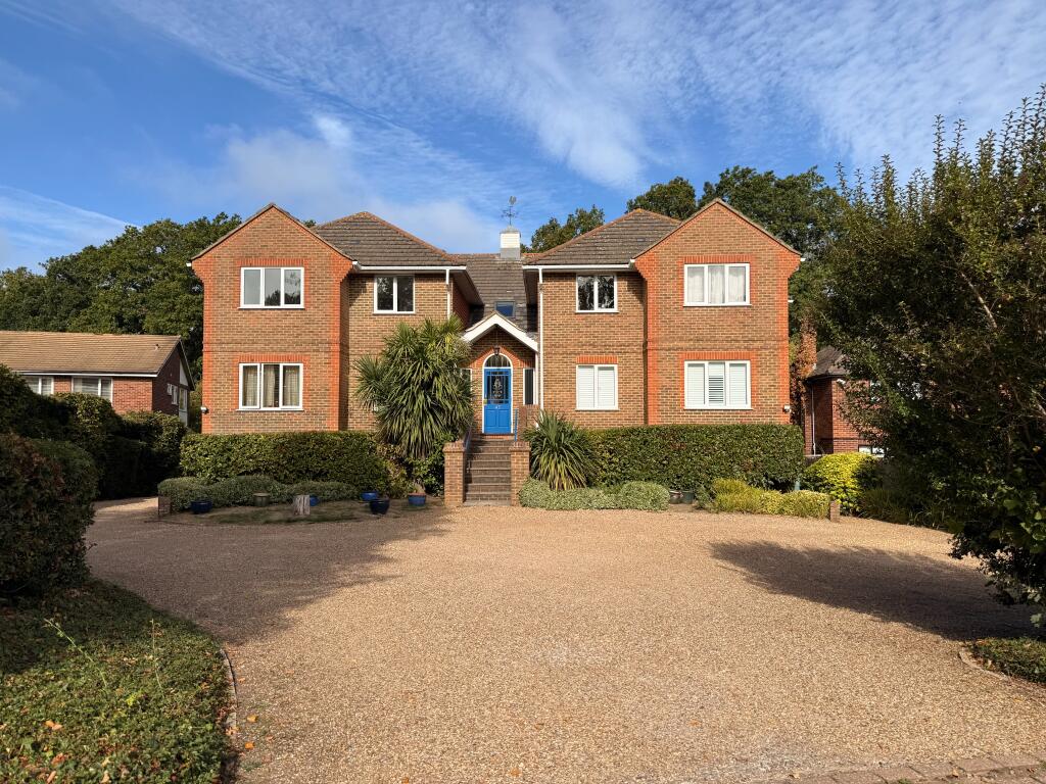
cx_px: 523
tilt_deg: +3.1
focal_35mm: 24
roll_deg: +0.0
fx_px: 725
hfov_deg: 71.6
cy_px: 392
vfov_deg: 56.8
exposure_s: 1/4975
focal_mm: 6.76
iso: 80
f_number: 1.78
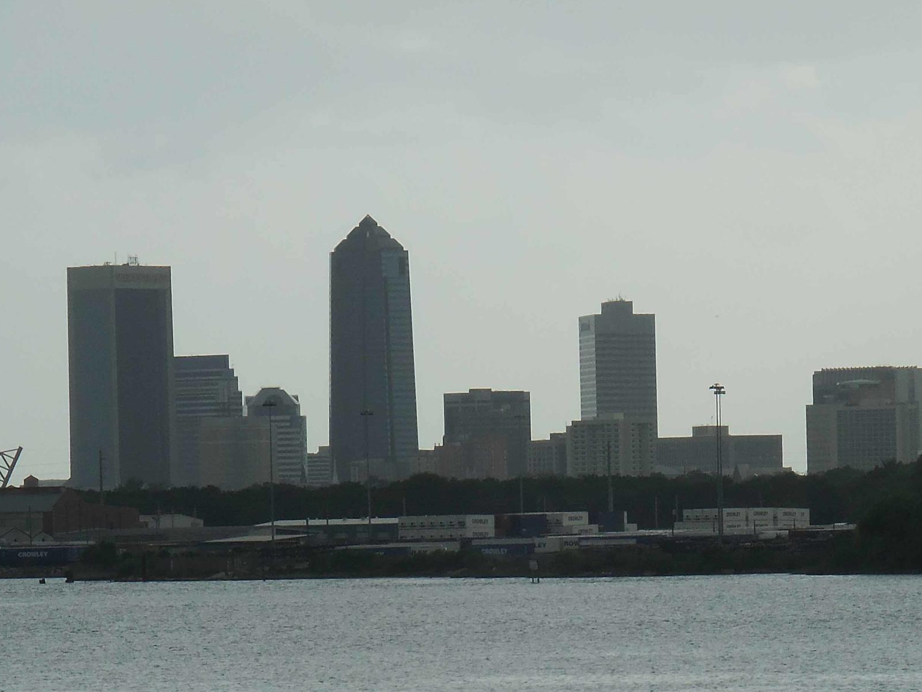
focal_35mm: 331
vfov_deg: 4.5
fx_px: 8818
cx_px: 516
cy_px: 561
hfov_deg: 6.0
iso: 125
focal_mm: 31.4
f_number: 6.4
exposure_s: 1/500
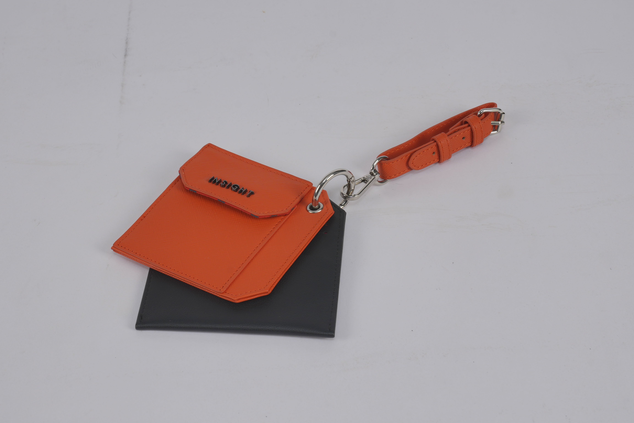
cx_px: 317
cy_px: 212
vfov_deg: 19.5
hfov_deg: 28.8
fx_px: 1233
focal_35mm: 70
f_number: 11
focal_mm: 47
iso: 100
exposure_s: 1/200
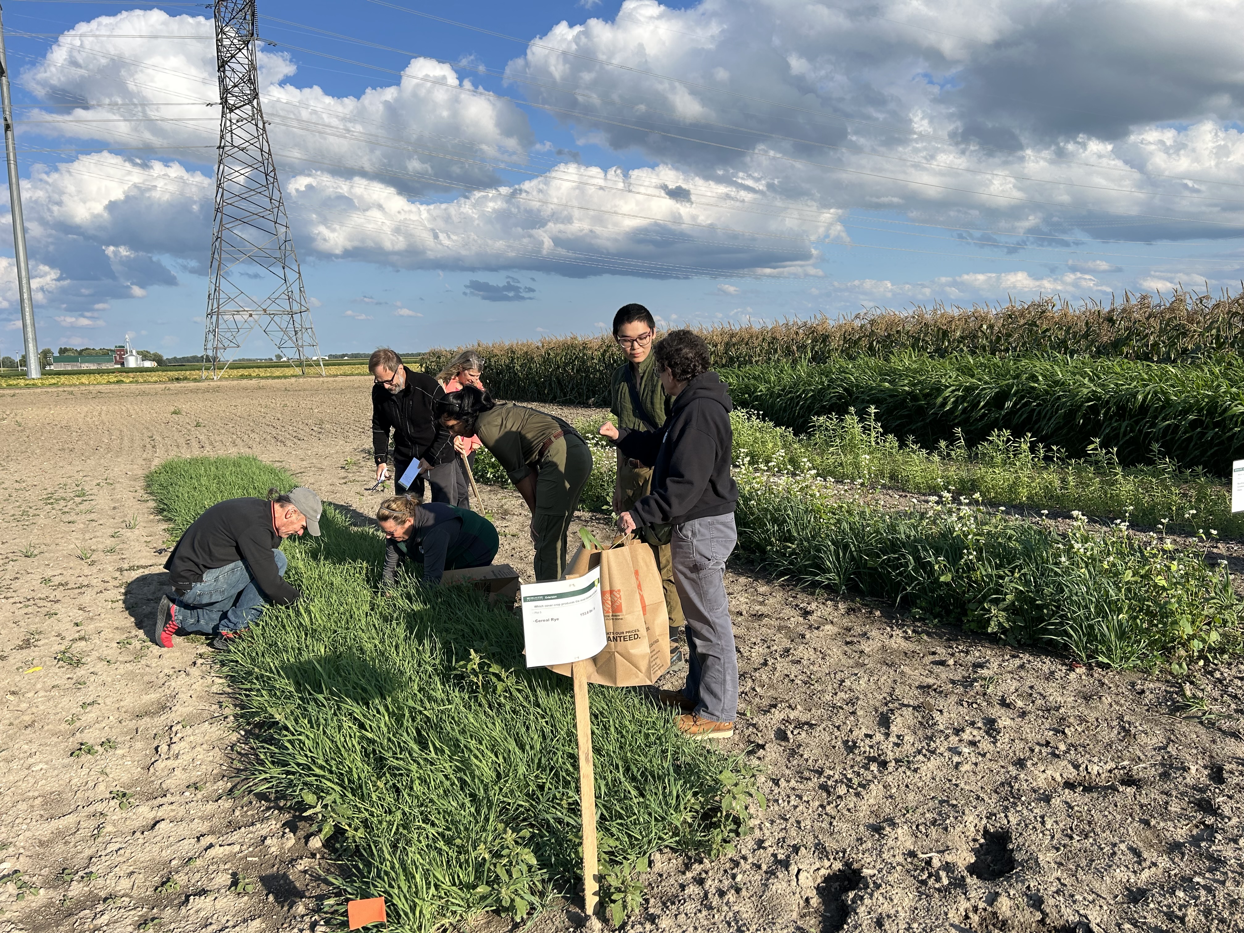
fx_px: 934
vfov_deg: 53.1
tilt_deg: -9.2
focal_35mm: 26
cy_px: 466
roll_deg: +3.1
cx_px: 622
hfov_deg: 67.3
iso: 50
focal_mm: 5.7
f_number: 1.5
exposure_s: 1/3077
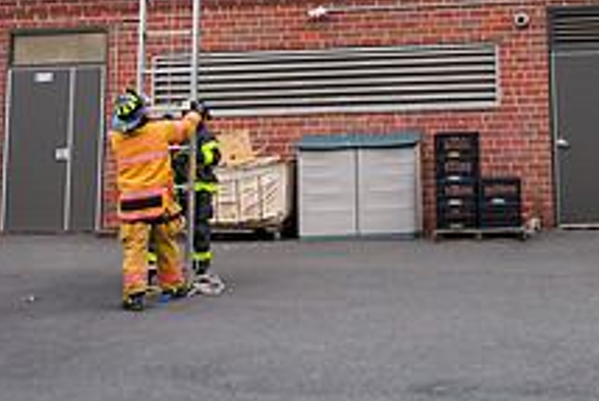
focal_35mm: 65
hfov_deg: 30.1
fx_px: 1082
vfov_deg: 19.7
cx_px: 487
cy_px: -81
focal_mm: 24
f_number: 3.2
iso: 500
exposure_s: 1/200
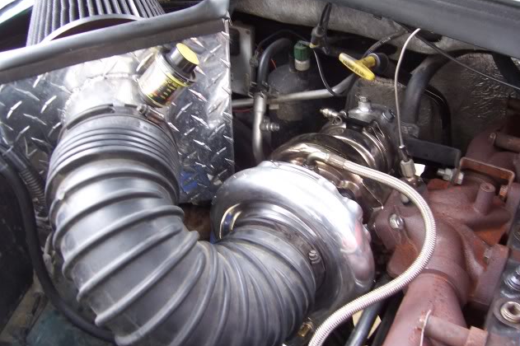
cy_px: 152
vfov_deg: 35.0
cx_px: 263
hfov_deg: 50.7
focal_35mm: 38
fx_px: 549
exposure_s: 1/30
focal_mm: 6
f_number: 3
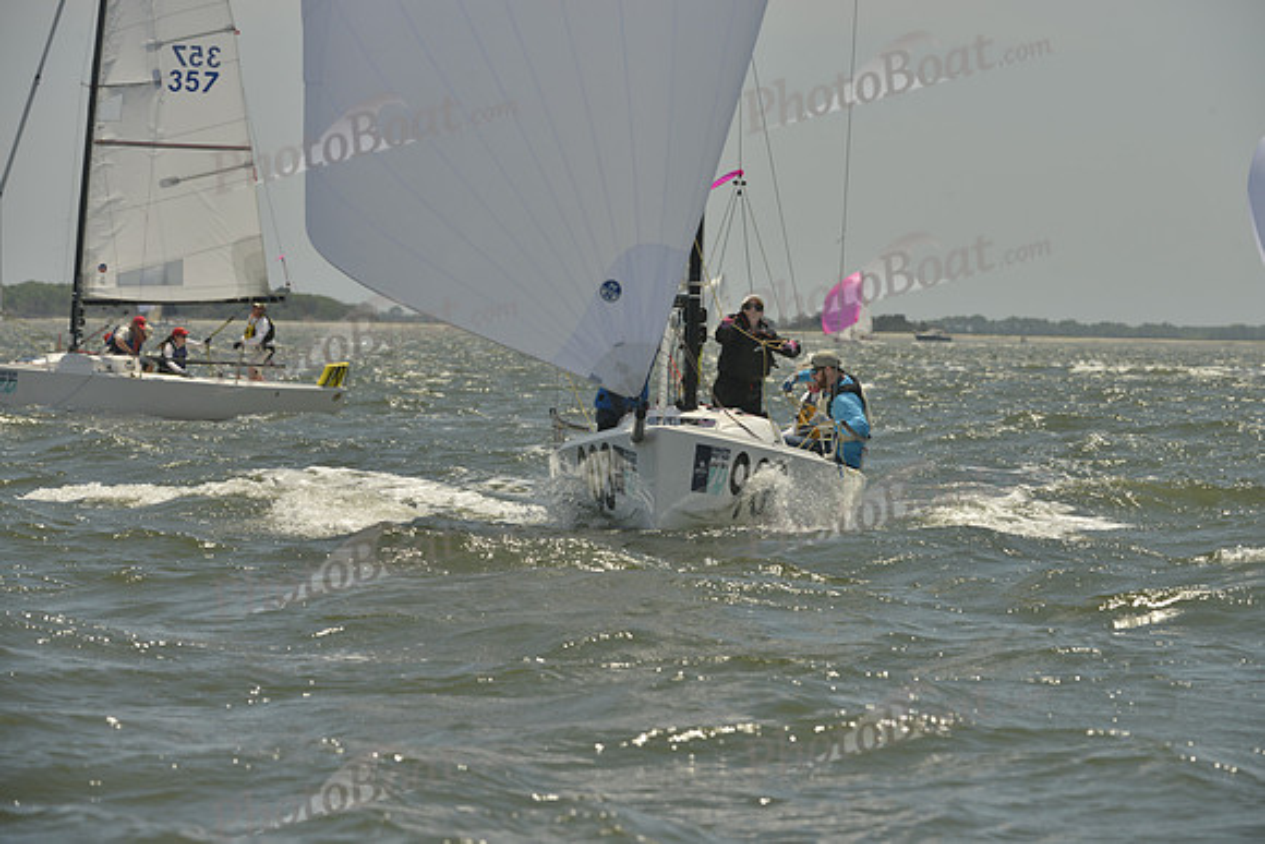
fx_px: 8435
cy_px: 422
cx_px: 632
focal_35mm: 240
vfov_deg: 5.7
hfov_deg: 8.6
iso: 280
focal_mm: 240
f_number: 10
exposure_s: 1/1250
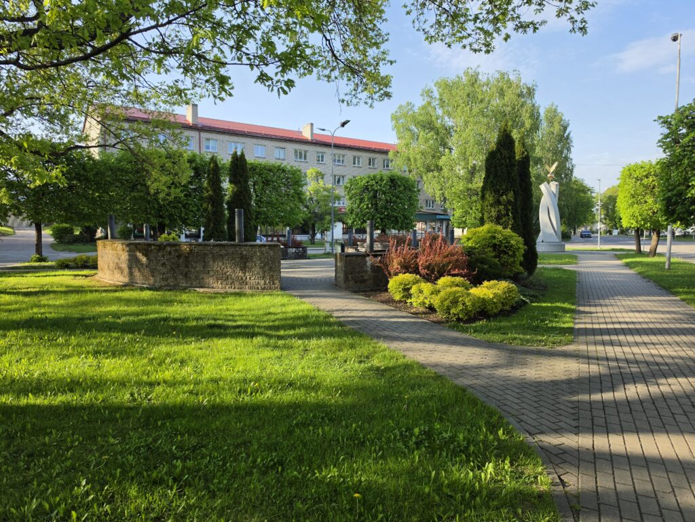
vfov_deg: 58.9
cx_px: 348
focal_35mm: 23
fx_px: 462
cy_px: 261
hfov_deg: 73.9
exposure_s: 1/2296
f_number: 1.4
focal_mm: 6.5
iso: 64
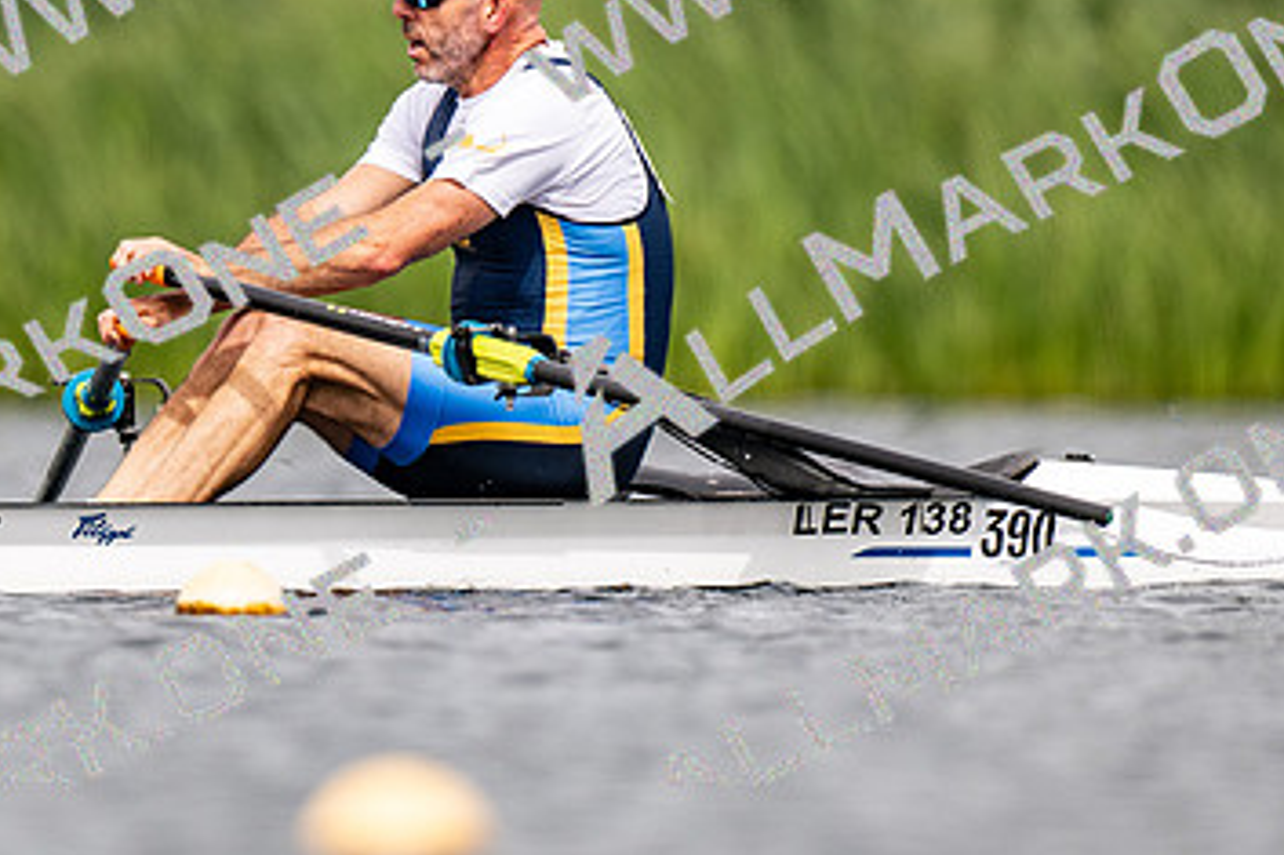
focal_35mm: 1478
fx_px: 52688
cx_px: 258
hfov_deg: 1.4
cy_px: 164
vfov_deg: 0.9
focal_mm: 600
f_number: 4
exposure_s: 1/2500
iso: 250
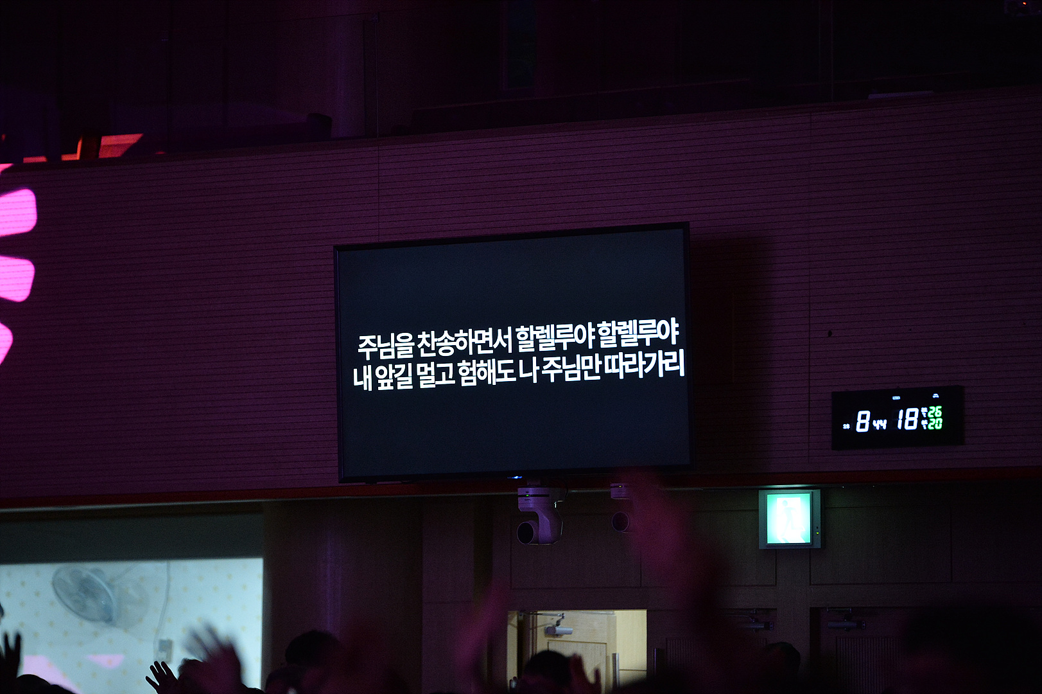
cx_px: 521
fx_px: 4917
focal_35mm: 170
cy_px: 347
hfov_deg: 12.1
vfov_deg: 8.1
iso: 3200
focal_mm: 170
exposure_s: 1/200
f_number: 2.8
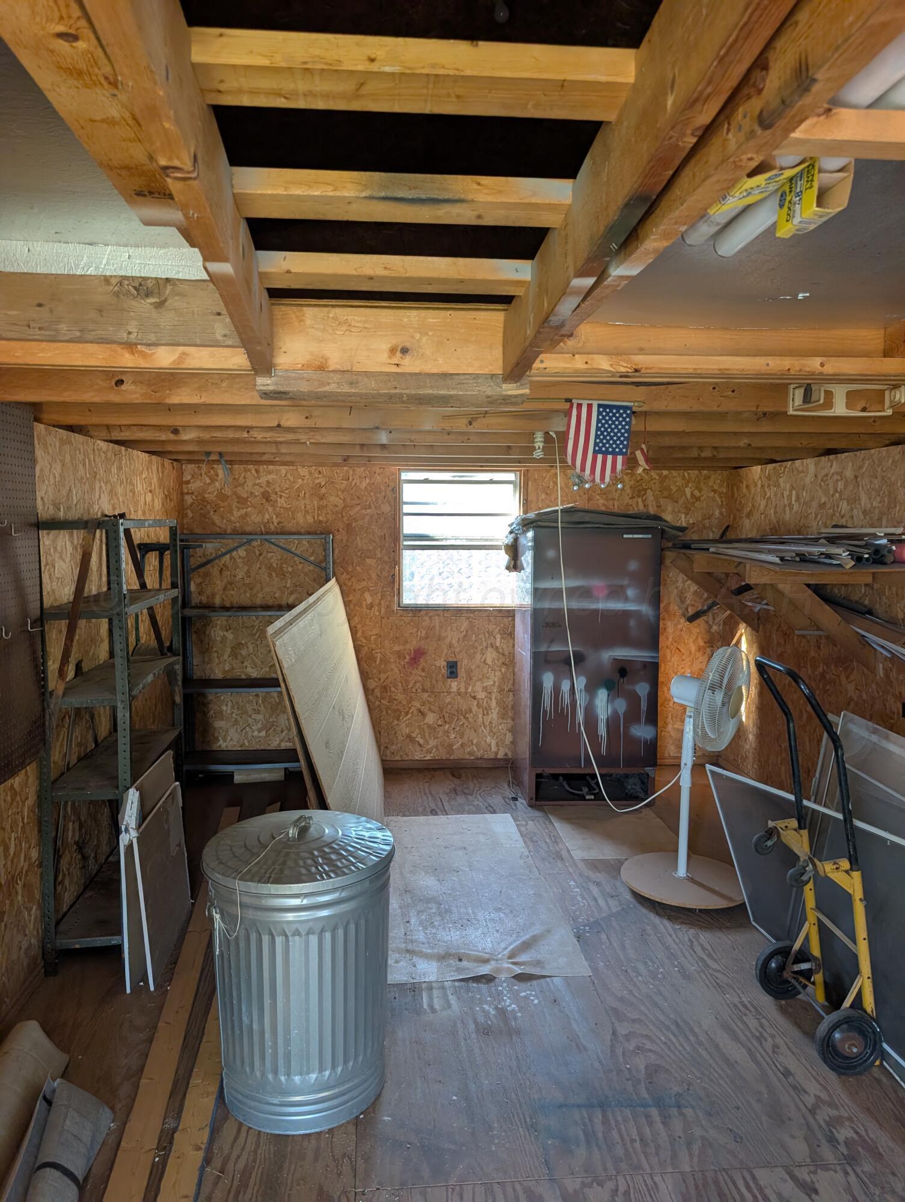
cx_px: 452
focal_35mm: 24
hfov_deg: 56.9
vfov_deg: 71.5
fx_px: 835
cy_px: 601
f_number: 1.68
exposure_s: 1/209
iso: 456
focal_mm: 6.9
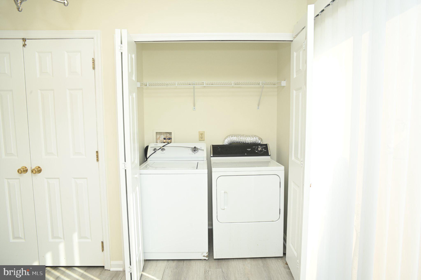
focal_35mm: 20
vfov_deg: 61.8
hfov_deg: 84.0
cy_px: 140
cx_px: 210
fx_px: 234
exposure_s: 1/60
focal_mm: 20
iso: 400
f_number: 13
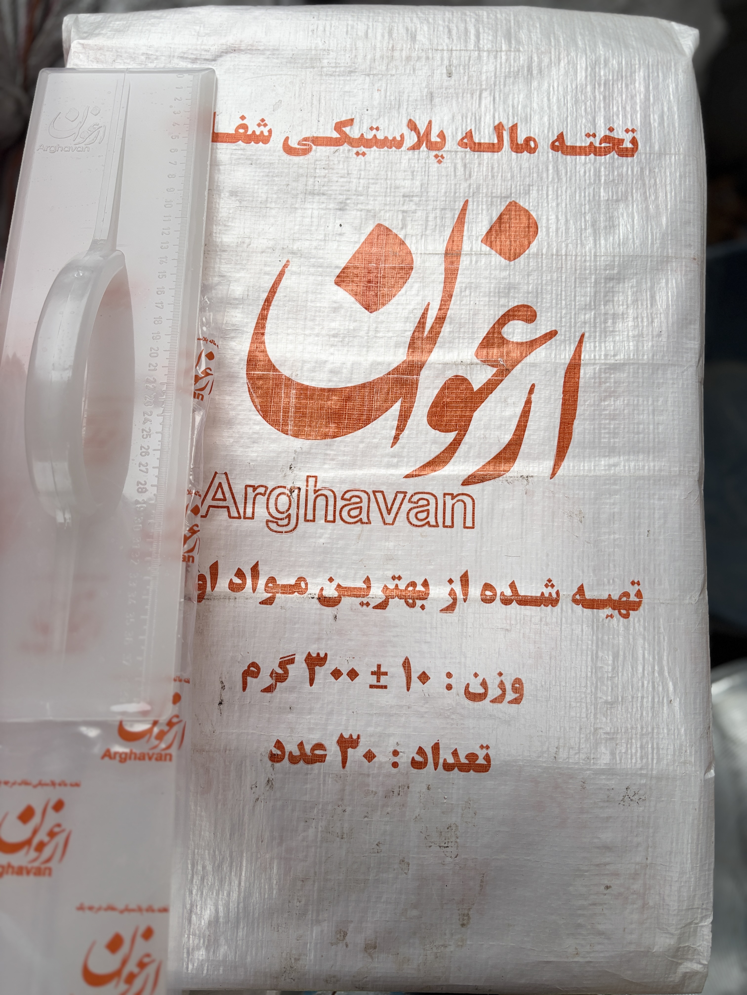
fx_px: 748
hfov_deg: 53.1
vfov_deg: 67.3
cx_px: 374
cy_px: 498
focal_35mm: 26
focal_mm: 5.96
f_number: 1.6
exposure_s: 1/910
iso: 50
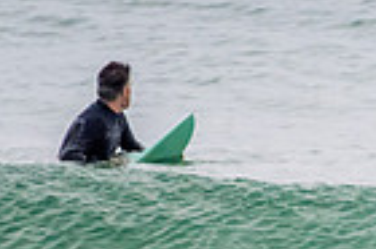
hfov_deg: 0.8
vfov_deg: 0.5
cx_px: 718
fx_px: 26592
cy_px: 297
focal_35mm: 2549
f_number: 5.6
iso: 1100
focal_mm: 500
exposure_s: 1/1000
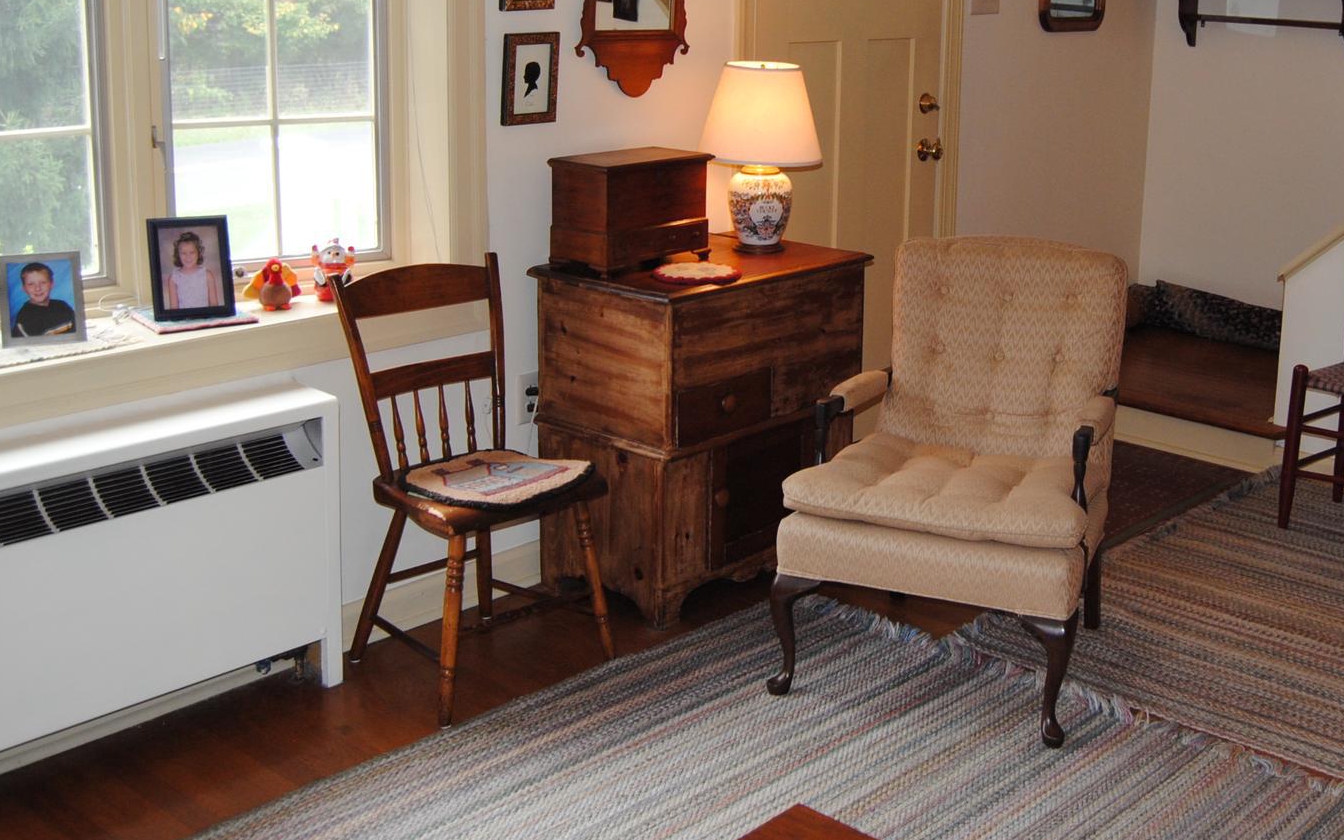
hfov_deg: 46.8
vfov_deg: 30.2
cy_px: 246
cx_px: 842
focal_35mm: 42
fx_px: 1538
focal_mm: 18
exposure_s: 1/60
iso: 400
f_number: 4
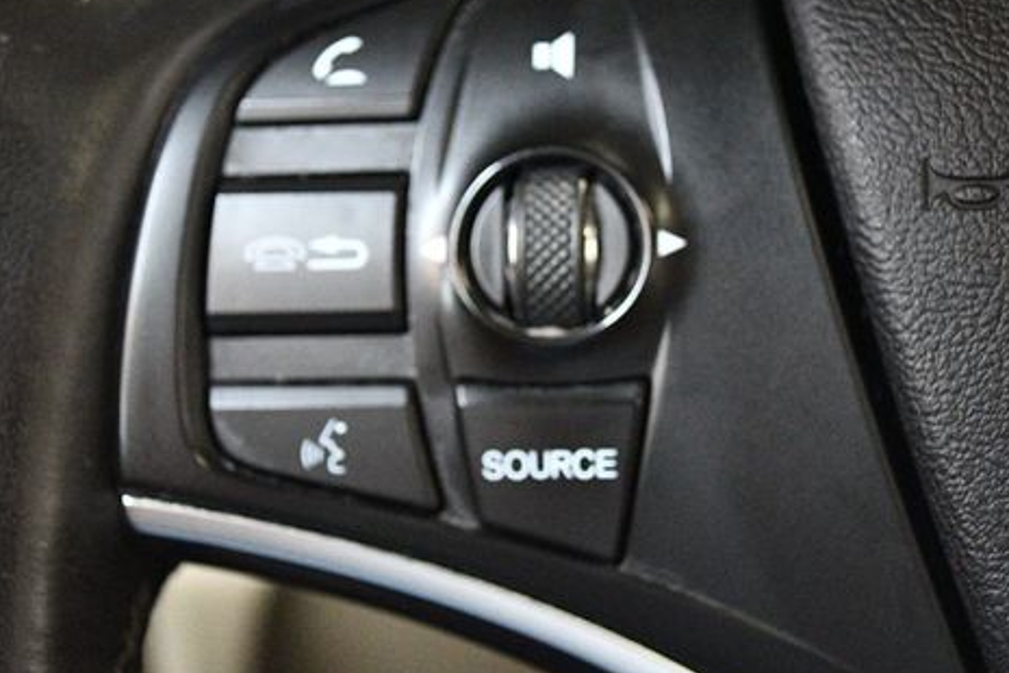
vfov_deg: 20.6
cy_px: 326
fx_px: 1850
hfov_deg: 30.5
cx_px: 499
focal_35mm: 66
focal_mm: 32
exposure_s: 1/60
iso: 9000
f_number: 4.8
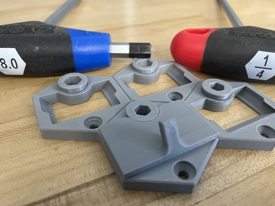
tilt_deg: -38.8
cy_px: 105
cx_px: 134
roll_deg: -1.0
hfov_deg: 65.3
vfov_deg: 51.3
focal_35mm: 27
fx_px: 214
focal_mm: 4.2
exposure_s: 1/60
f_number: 1.6
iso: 400
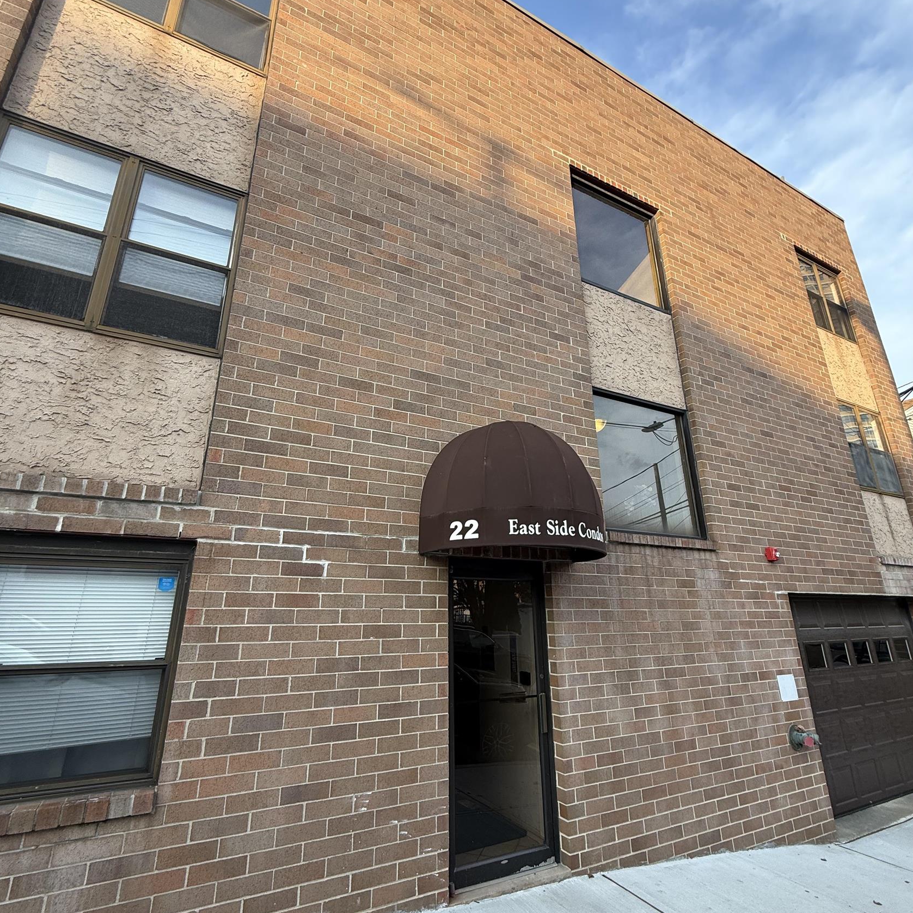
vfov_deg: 84.0
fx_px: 507
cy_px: 446
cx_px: 450
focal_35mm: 17
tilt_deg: +18.8
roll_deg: -1.0
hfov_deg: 84.0
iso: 50
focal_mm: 2.22
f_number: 2.2
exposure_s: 1/214
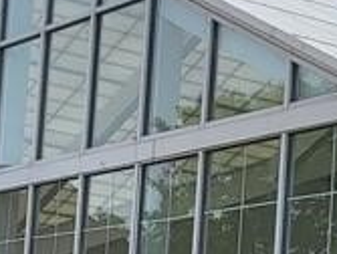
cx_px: 137
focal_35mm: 159
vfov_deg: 9.2
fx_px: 1551
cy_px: 323
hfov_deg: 12.4
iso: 50
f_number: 1.8
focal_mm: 4.25
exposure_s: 1/4679
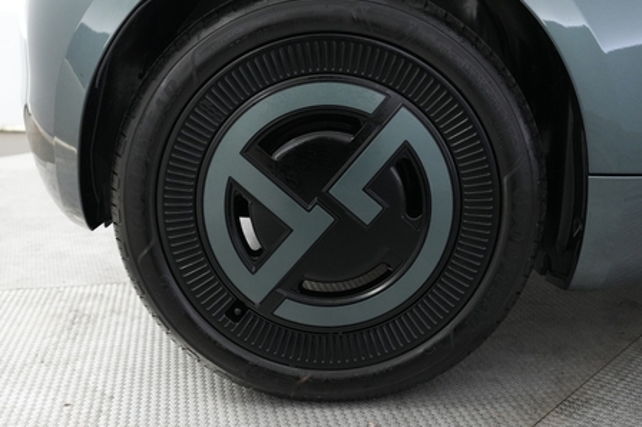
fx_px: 713
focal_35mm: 40
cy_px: 206
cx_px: 330
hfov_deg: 48.5
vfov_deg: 33.3
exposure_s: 1/160
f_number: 2.8
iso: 4000
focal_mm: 28
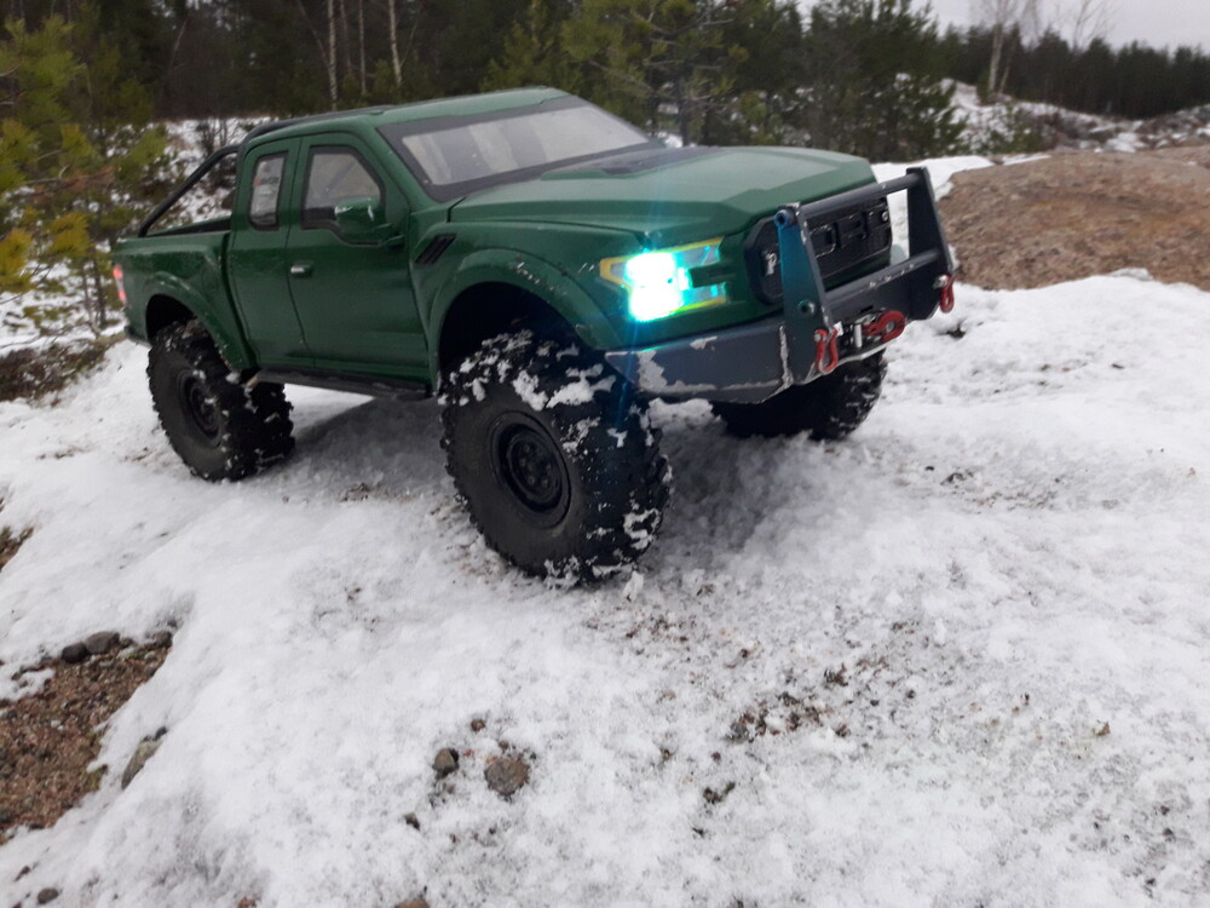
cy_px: 454
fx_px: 979
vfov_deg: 49.7
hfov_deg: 63.4
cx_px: 605
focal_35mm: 28
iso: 160
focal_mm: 3.7
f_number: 1.9
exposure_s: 1/25
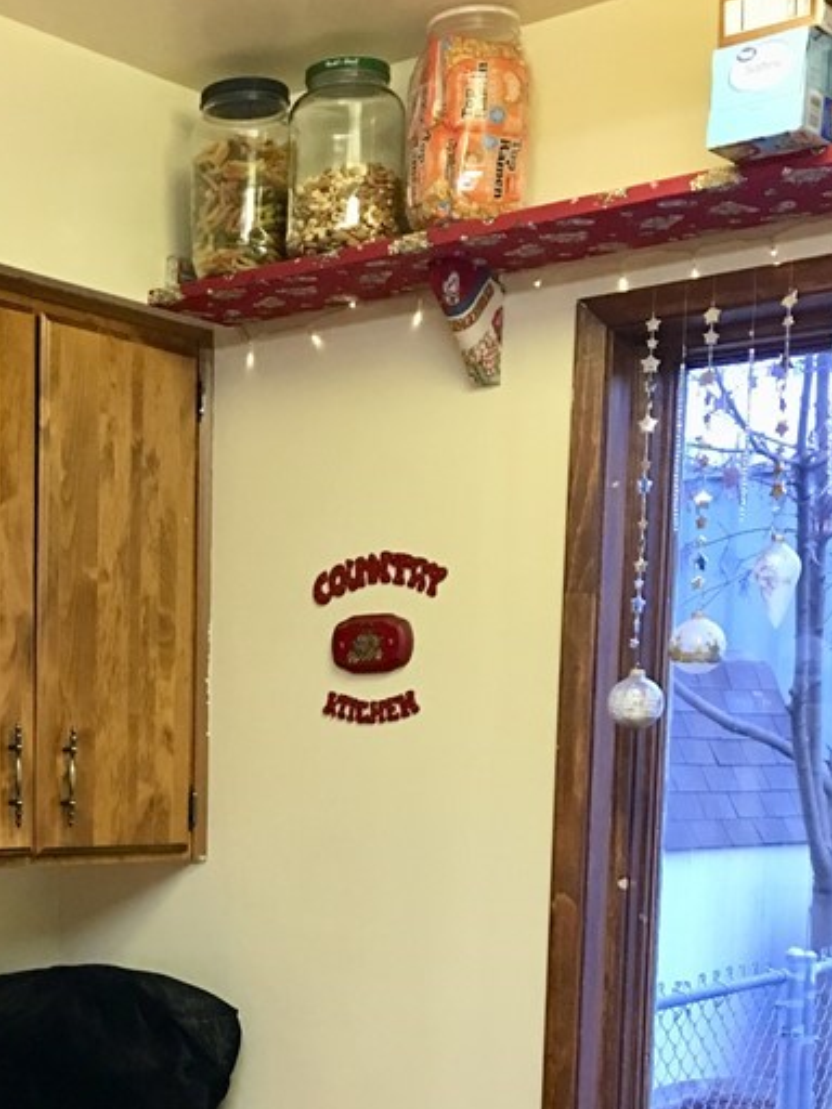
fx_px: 1859
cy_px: 916
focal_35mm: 58
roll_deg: -0.9
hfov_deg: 24.2
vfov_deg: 32.2
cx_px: 9
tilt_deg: -4.4
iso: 100
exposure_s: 1/15
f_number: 2.2
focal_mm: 4.15
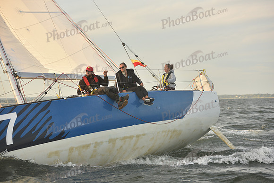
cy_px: 92
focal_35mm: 92
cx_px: 137
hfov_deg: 22.1
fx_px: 700
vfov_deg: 14.9
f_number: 4
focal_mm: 92
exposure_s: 1/640
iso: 250
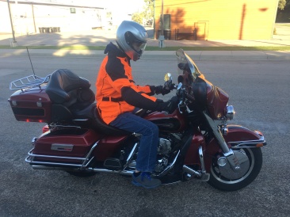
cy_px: 108
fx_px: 243
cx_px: 145
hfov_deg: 61.7
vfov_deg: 48.2
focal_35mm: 29
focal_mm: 4.15
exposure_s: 1/242
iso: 25
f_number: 2.2
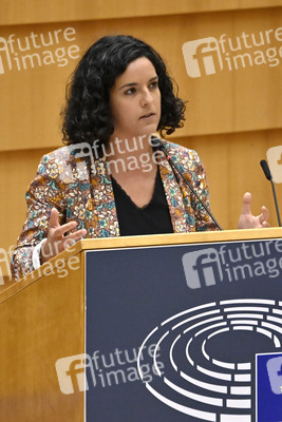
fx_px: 7043
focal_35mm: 600
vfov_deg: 3.4
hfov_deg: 2.3
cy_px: 211
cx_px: 141
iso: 5000
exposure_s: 1/640
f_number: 6.3
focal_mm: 600
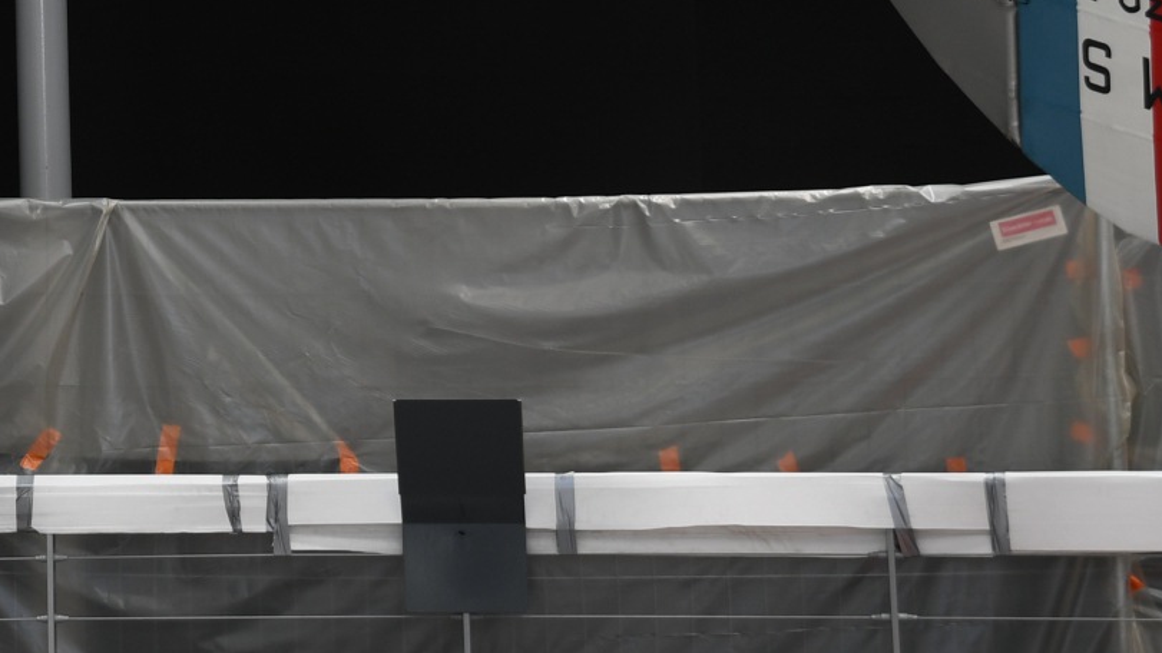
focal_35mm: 158
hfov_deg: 13.4
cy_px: -422
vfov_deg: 7.5
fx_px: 4868
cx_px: 0
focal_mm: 34
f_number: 4.5
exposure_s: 1/80
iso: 125
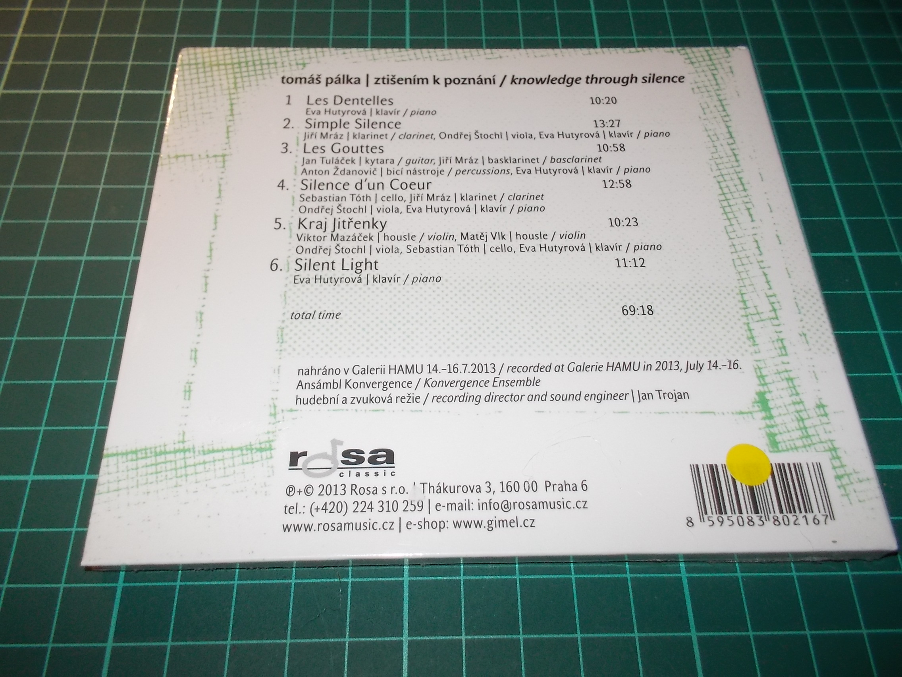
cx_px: 451
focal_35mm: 29
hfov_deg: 61.7
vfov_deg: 48.2
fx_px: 756
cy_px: 338
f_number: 3.3
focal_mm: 4.1
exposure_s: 1/30
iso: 200
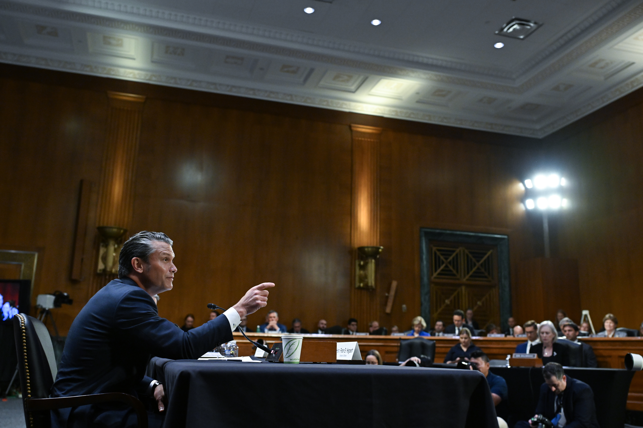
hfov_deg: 54.4
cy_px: 214
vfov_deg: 37.9
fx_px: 625
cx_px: 322
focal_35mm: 35
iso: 3200
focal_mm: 35
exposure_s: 1/500
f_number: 2.8
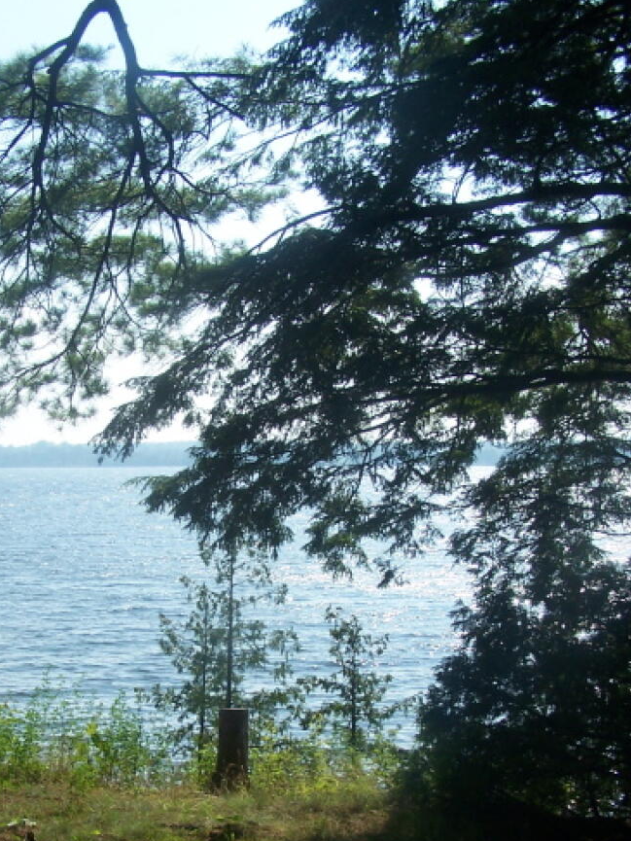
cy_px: 629
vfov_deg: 31.6
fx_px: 1458
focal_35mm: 60
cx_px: 243
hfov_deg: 24.4
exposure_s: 1/800
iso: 80
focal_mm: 6.3
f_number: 4
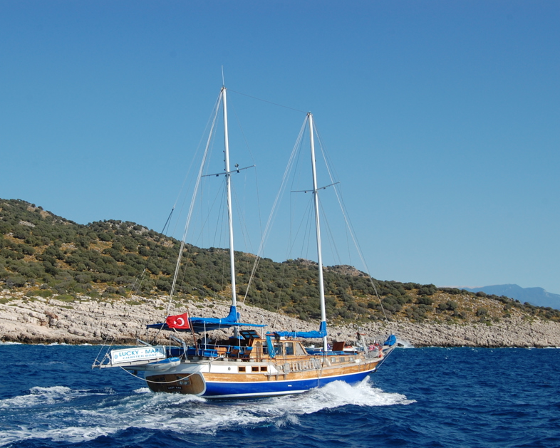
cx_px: 204
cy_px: 241
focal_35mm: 55
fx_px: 912
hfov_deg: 33.9
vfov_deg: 27.6
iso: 200
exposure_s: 1/320
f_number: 9
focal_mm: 30
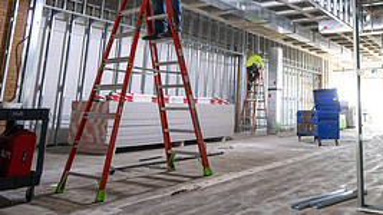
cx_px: 293
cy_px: 47
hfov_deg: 56.2
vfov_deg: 34.6
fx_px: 335
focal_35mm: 33
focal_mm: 14
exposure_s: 1/160
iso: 2500
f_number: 4
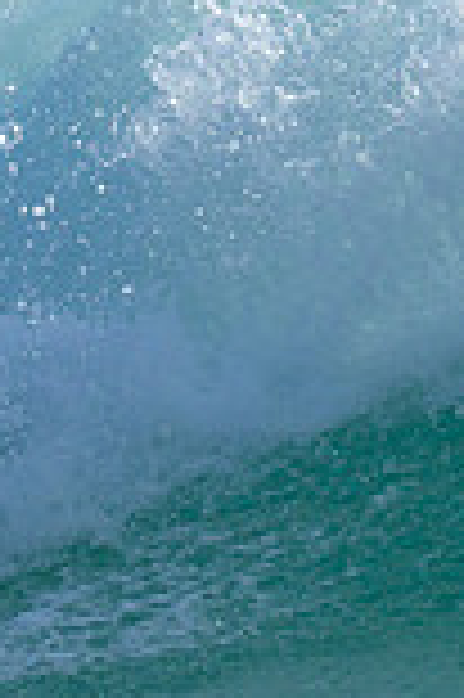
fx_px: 80291
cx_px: 1679
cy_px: 311
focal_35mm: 4144
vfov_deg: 0.5
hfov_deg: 0.3
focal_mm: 800
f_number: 6.3
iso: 220
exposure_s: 1/2000
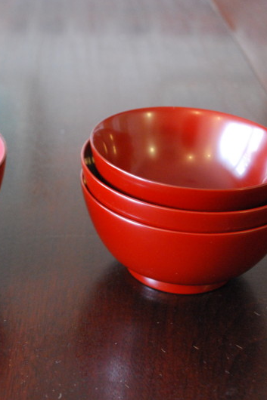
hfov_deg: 19.8
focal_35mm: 68
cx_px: 52
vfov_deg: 29.7
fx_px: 757
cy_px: 198
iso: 1600
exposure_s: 1/8
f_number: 4.8
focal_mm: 30
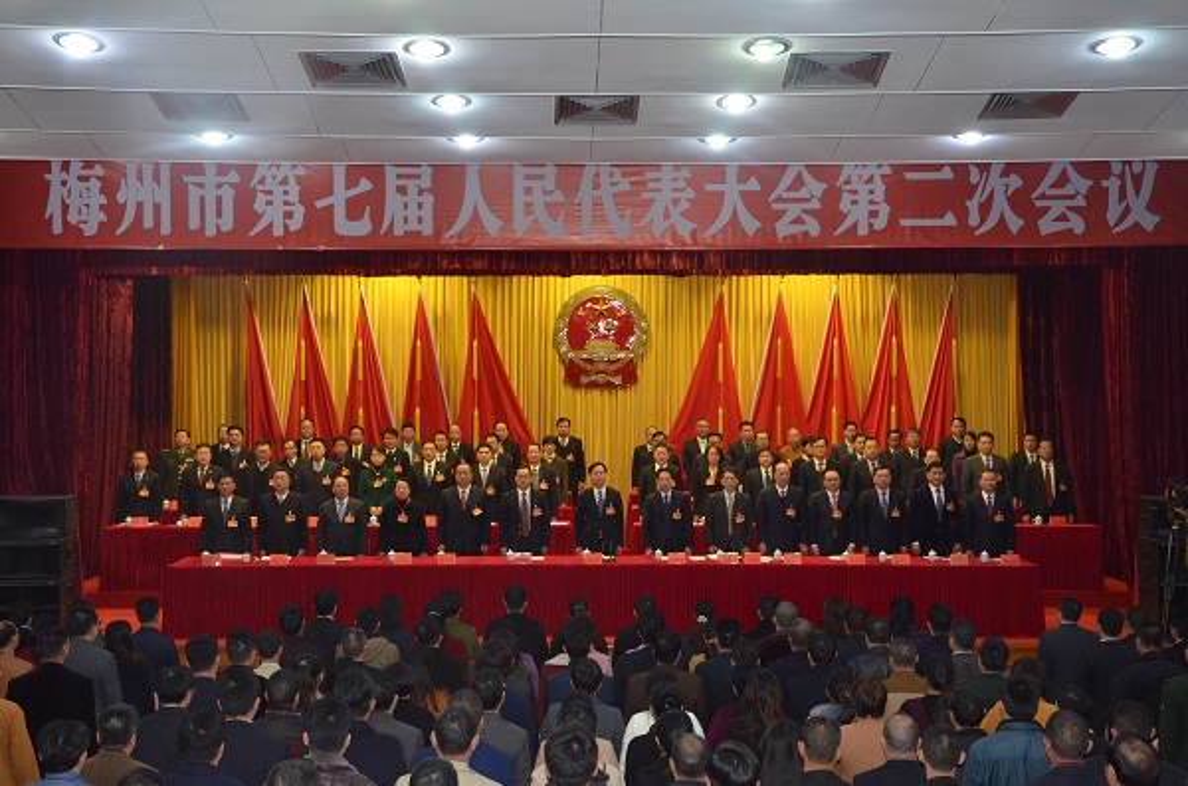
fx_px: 1728
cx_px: 594
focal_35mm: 52
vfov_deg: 25.6
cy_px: 393
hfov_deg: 37.9
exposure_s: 1/100
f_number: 5.6
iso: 1600
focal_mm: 35
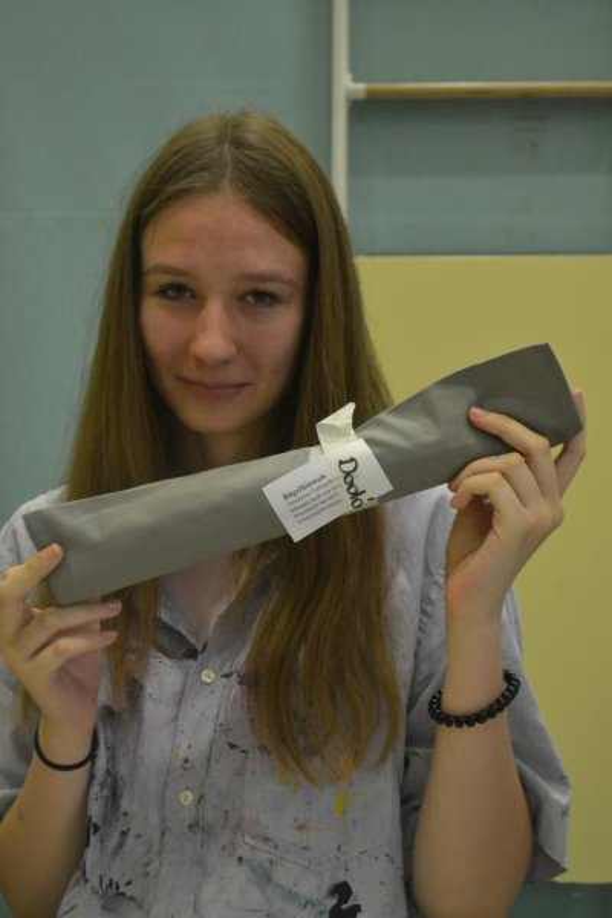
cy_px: 459
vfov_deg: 29.9
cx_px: 306
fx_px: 1721
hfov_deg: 20.2
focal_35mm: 68
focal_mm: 45
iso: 2500
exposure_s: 1/60
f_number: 5.3
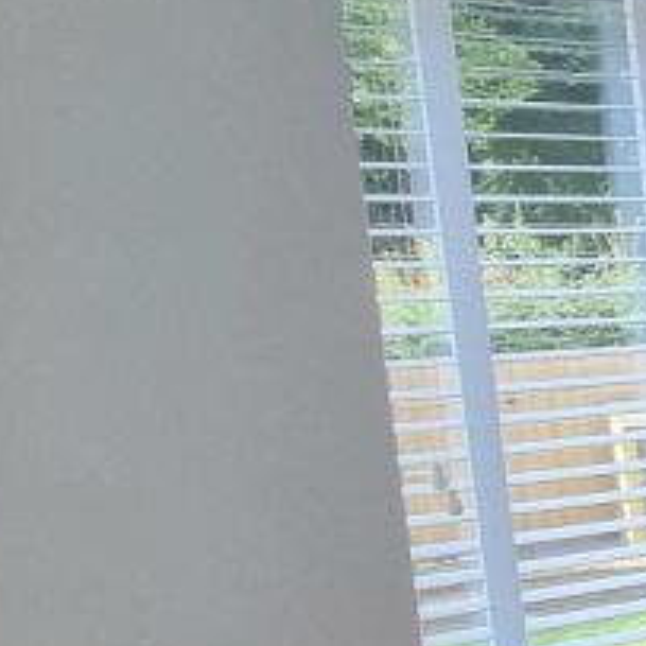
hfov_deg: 15.5
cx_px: 1531
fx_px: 1225
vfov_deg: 29.5
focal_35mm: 58
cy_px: 385
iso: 50
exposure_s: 1/125
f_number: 2.2
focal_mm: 2.2
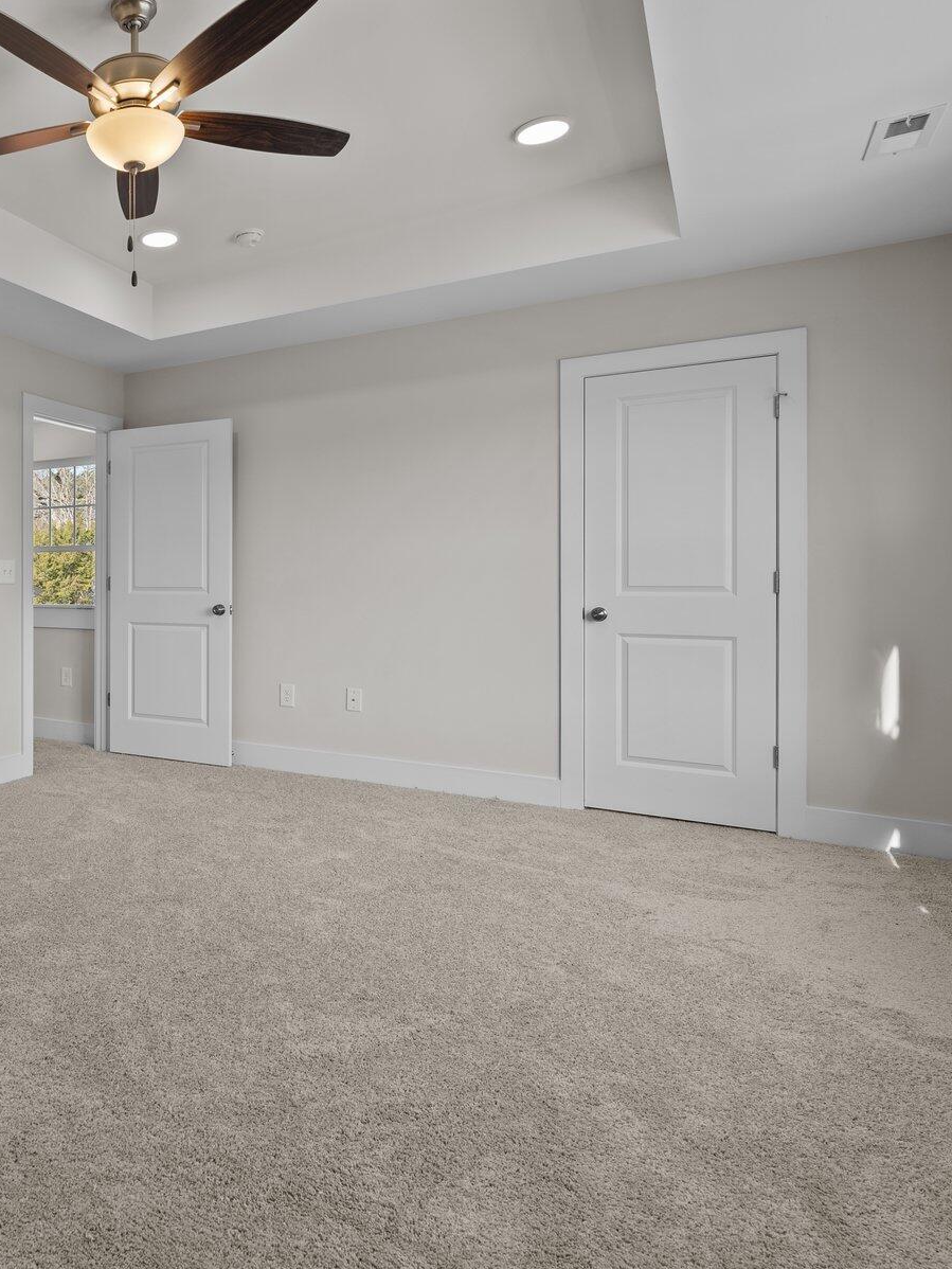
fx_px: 843
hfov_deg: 50.8
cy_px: 586
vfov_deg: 73.8
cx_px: 62
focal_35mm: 23
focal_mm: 14
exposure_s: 1/20
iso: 400
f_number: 6.3
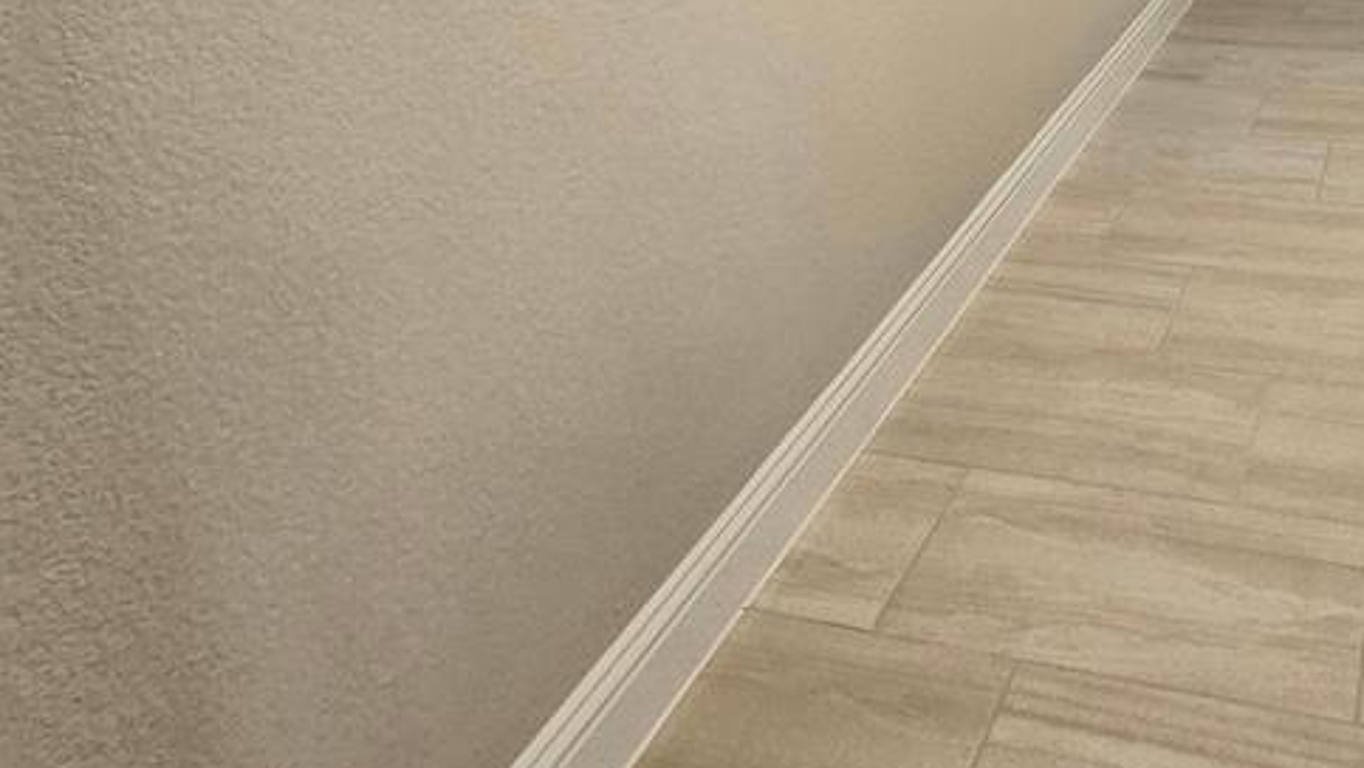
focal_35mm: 30
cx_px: 1192
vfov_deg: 31.6
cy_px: -186
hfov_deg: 56.7
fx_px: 1085
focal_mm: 2.2
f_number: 2.2
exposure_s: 1/60.2
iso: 160
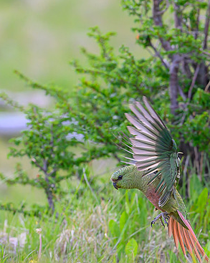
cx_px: 204
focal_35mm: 862
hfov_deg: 1.8
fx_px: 6705
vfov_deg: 2.2
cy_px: 169
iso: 1600
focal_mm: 400
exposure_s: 1/1600
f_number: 4
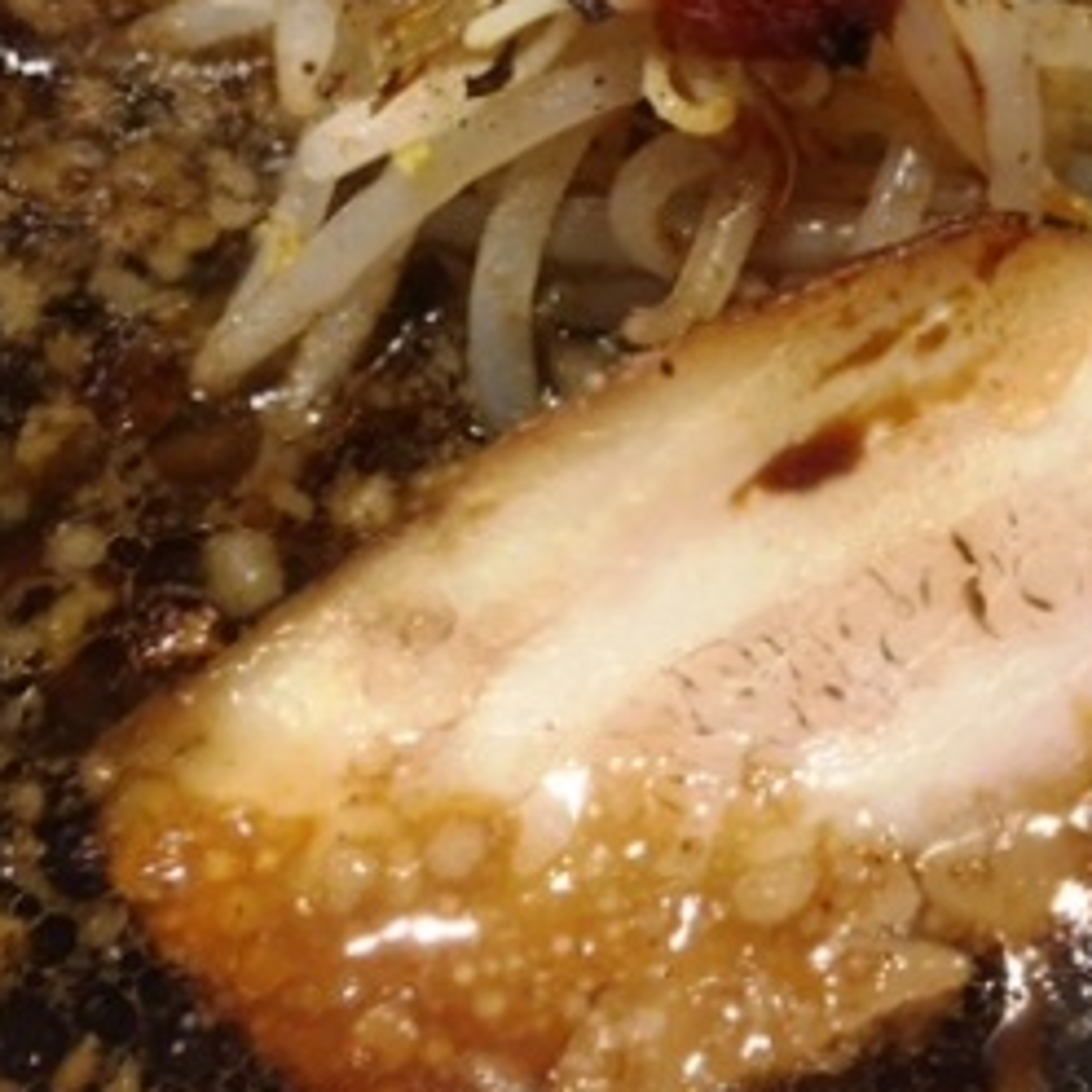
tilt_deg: -59.6
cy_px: 317
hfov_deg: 24.9
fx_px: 2463
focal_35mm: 69
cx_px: 724
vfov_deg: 24.8
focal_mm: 4.15
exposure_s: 1/30
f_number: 2.2
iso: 64
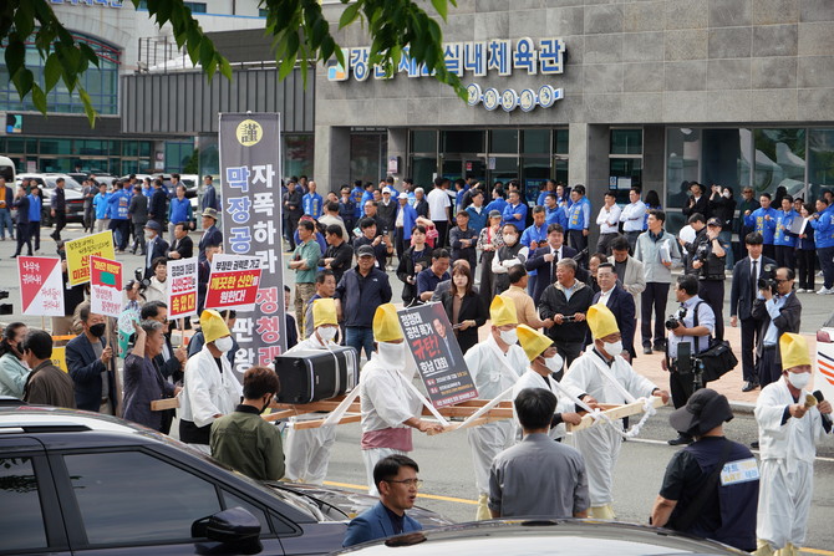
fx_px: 2224
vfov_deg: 14.3
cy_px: 278
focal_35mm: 96
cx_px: 417
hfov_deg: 21.2
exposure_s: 1/320
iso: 100
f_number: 5
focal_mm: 64
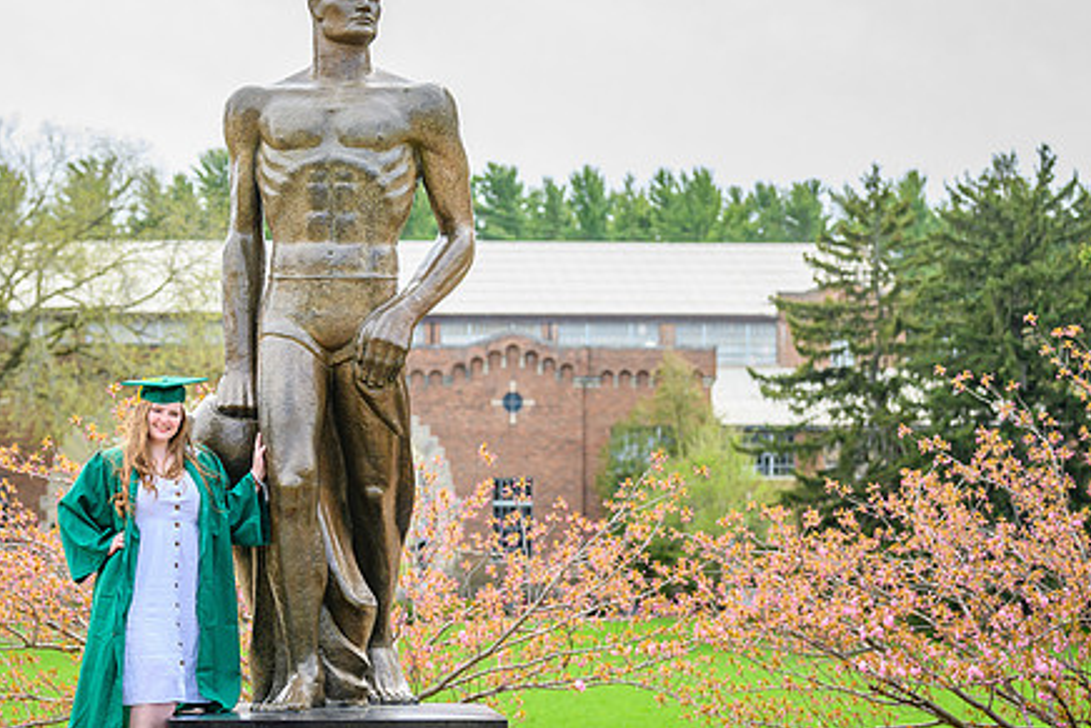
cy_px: 381
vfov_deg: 11.5
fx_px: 3607
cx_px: 454
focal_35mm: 119
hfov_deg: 17.2
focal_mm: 82
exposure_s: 1/1000
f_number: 4
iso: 400
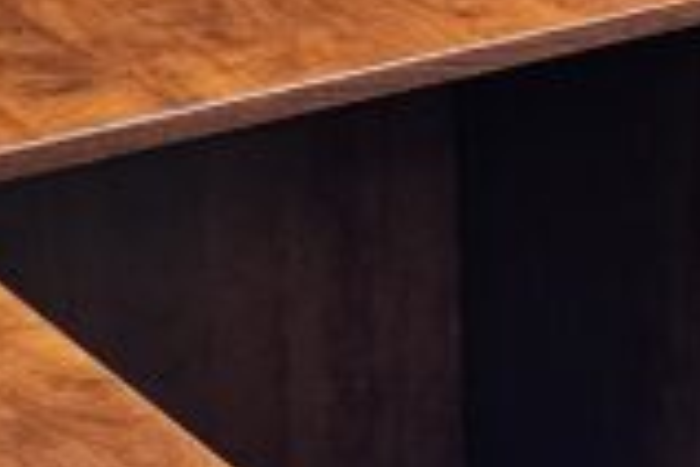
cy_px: -284
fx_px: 2955
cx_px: 841
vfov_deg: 8.8
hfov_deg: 13.2
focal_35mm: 152
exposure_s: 1/120
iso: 400
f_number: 1.8
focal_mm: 5.4
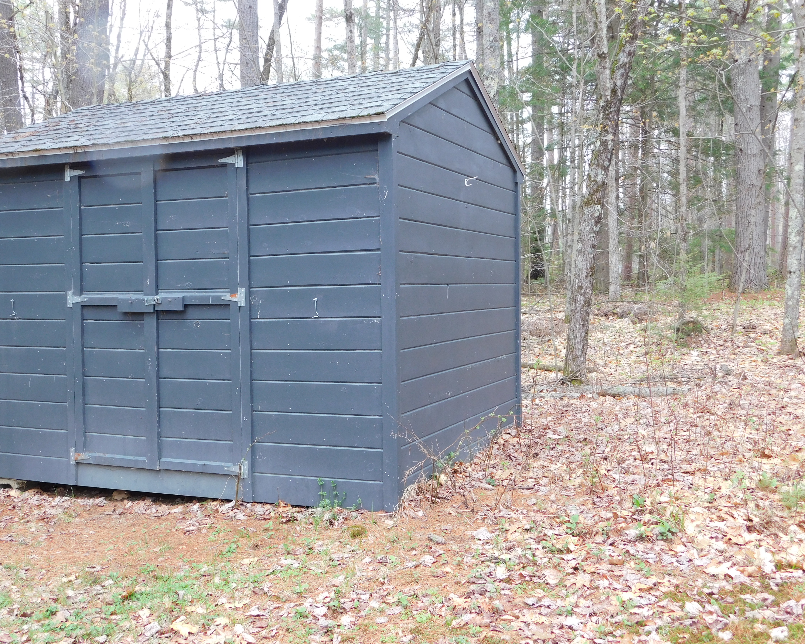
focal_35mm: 38
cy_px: 321
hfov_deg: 47.9
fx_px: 905
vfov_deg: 39.2
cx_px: 373
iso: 125
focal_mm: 6.3
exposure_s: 1/30
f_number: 3.5
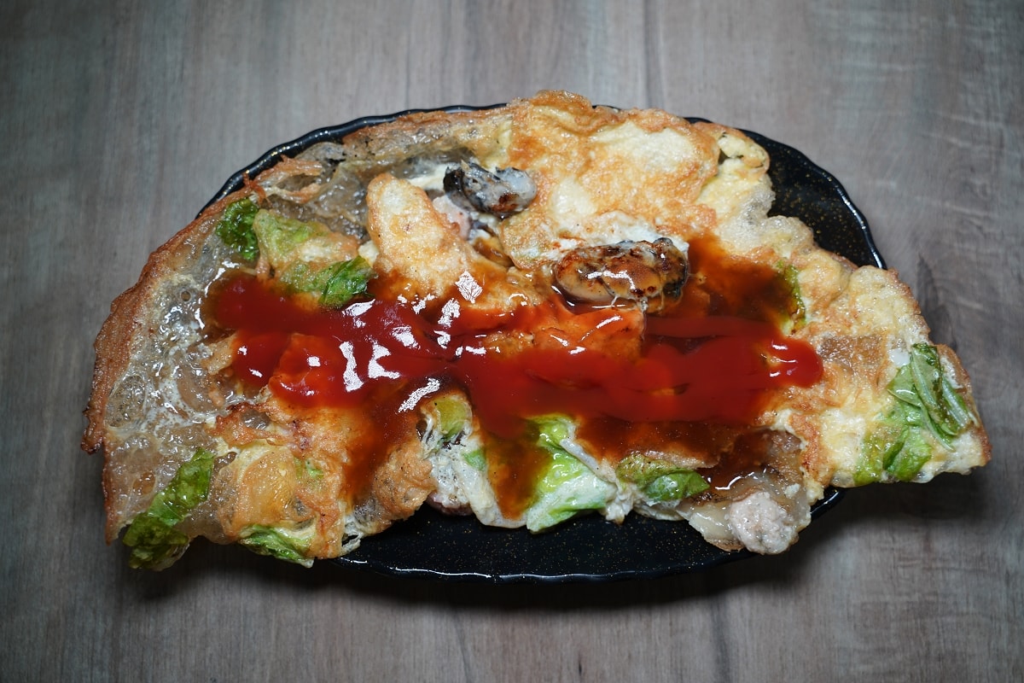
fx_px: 910
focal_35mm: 32
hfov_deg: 58.7
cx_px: 512
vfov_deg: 41.1
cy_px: 342
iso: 200
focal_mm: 32
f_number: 4
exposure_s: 1/60
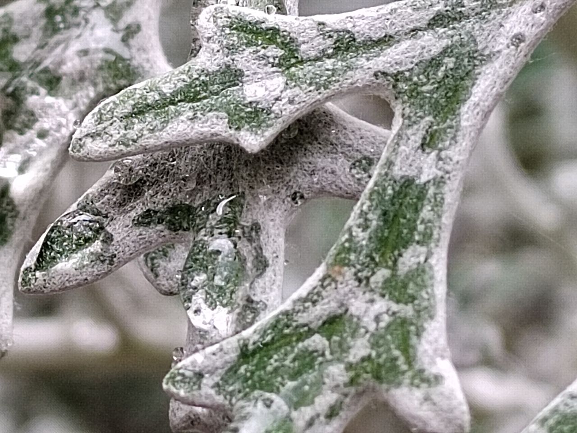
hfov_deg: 9.3
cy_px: 216
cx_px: 288
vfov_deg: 7.0
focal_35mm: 212
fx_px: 3534
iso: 247
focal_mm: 5.52
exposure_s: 1/100
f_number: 1.9
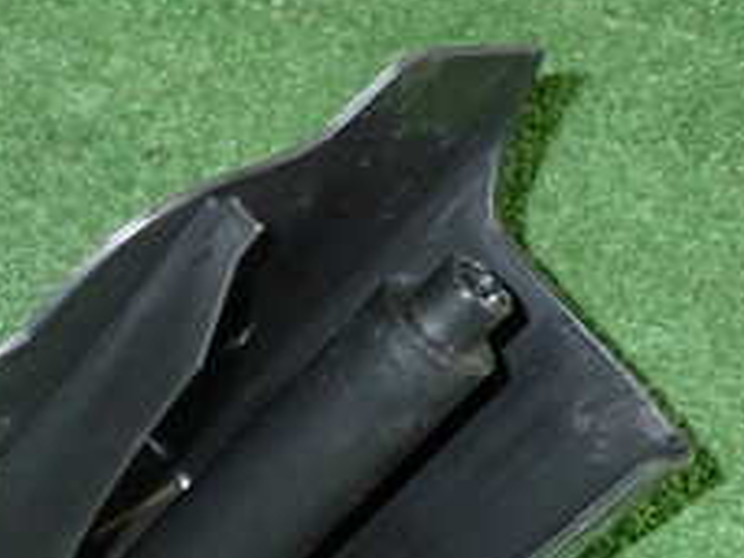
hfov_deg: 23.3
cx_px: -55
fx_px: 1698
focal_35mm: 79
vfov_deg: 18.0
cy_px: 613
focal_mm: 5.4
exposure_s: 1/30
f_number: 6.3
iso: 800
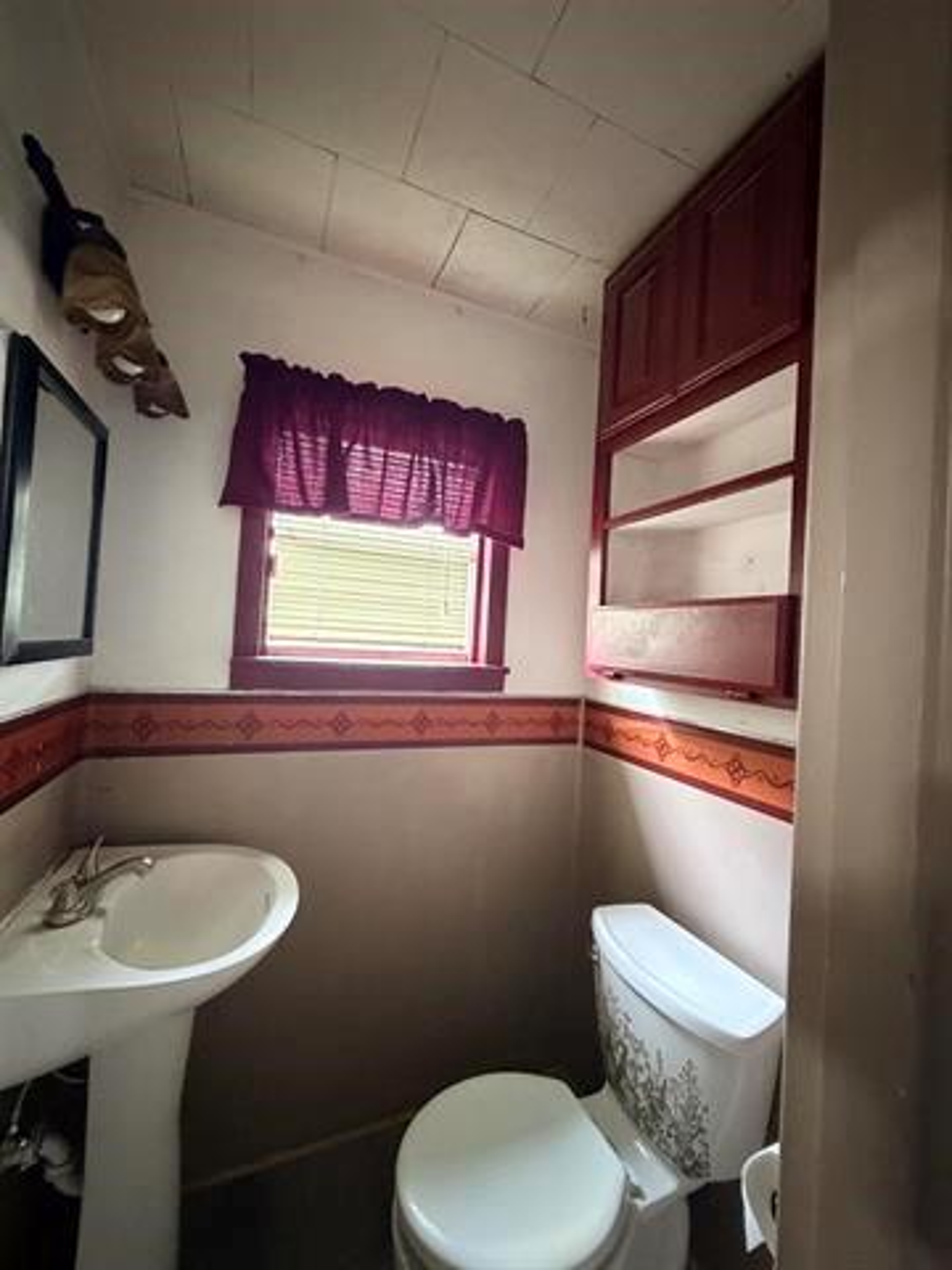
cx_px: 476
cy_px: 635
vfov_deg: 102.1
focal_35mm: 14
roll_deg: -3.7
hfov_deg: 85.7
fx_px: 513
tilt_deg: +1.4
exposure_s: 1/40
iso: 1000
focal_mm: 2.22
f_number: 2.2
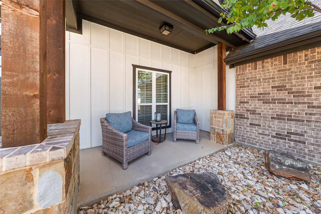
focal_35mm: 12
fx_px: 107
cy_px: 107
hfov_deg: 112.6
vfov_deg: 90.1
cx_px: 160
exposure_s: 1/30
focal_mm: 12
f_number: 7.1
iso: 640
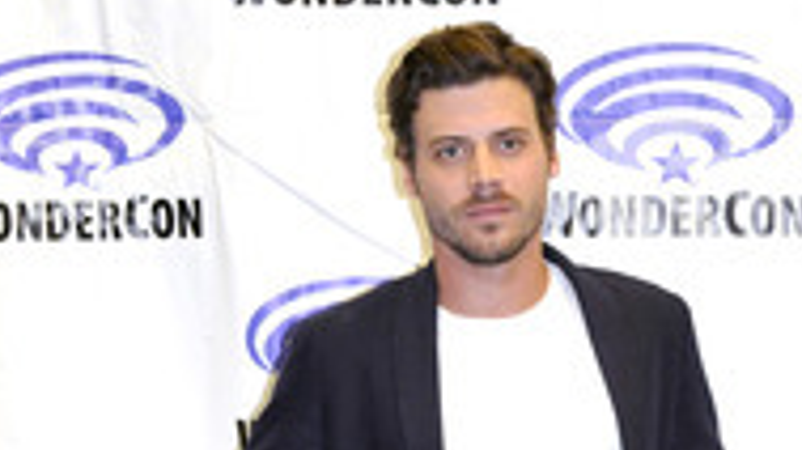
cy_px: 811
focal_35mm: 80
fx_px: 1700
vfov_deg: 13.5
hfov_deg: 26.5
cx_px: 422
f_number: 4.5
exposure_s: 1/60
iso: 1000
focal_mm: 24
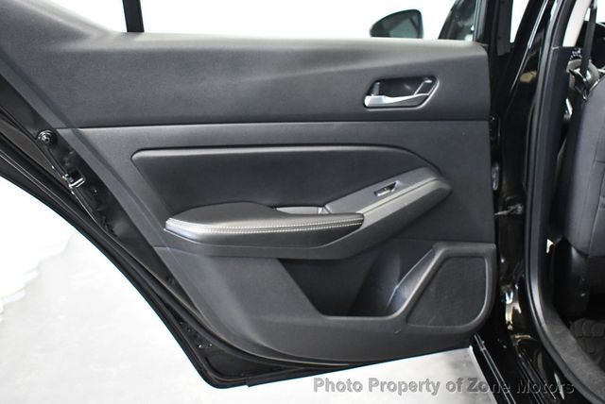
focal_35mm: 40
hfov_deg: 48.4
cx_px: 302
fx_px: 673
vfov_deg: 33.5
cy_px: 202
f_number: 3.8
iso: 4500
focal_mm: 20
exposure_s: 1/60
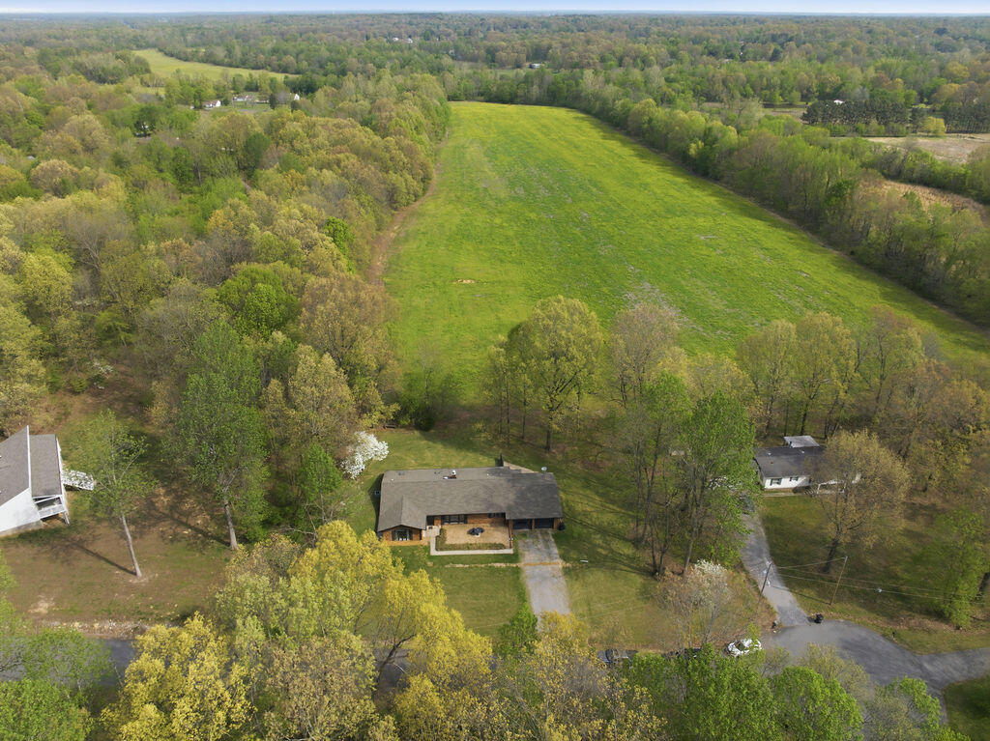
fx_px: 686
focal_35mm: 24
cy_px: 370
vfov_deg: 56.8
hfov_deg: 71.6
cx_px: 495
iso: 200
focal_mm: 12.3
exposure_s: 1/320
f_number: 10
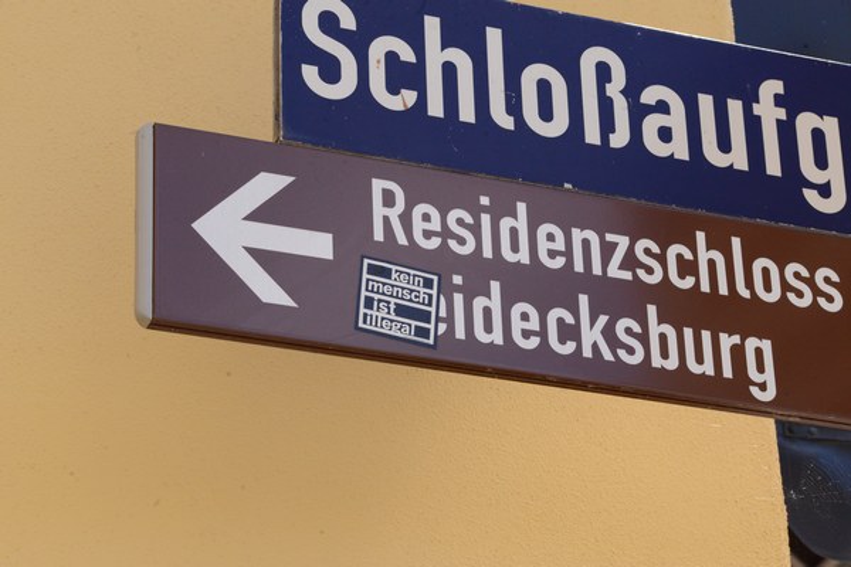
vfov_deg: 12.5
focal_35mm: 110
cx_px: 426
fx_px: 2600
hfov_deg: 18.6
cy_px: 284
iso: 3200
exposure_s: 1/1000
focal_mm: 110
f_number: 16
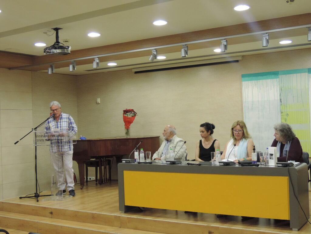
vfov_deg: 30.9
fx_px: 422
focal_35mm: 47
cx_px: 156
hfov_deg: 40.4
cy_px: 117
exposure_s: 1/20
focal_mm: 8.3
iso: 400
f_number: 3.5
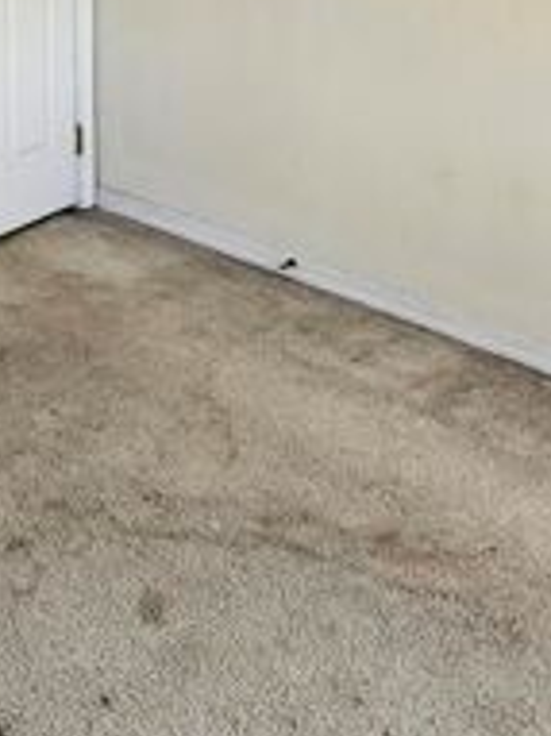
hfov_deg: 20.9
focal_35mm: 64
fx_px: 1360
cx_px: -156
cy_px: -185
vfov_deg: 26.4
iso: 320
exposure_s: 1/359
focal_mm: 5.4
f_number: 1.8
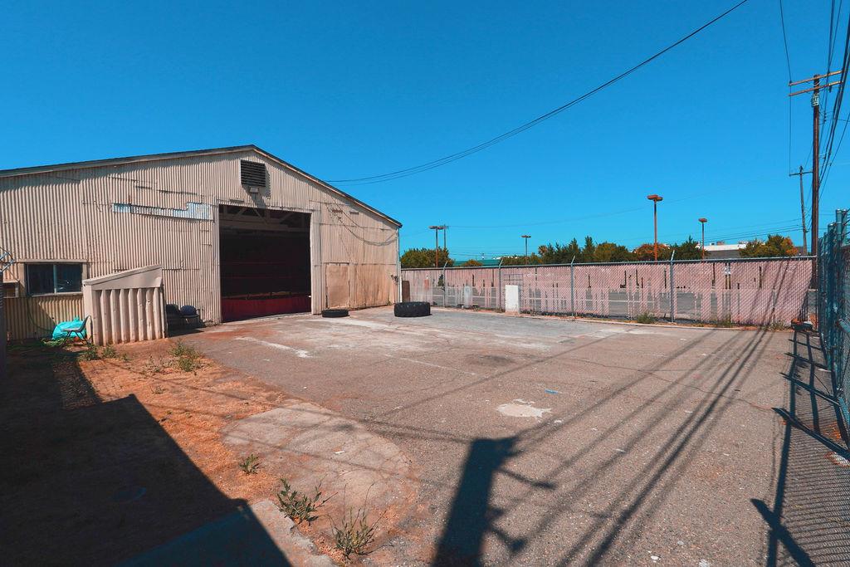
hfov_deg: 95.0
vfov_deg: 72.1
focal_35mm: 16
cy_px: 284
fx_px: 390
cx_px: 425
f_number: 10
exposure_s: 1/800
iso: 100
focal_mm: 11
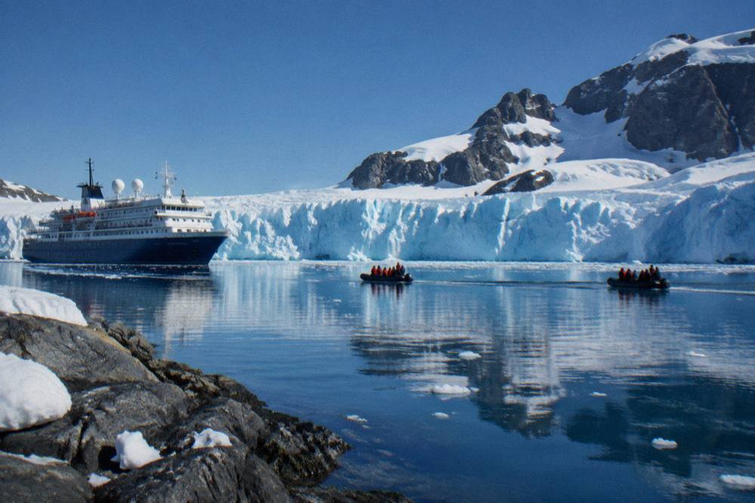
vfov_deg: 19.4
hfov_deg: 28.9
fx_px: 1467
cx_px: 378
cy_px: 252
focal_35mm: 70
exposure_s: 1/250
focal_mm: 70
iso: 500
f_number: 11
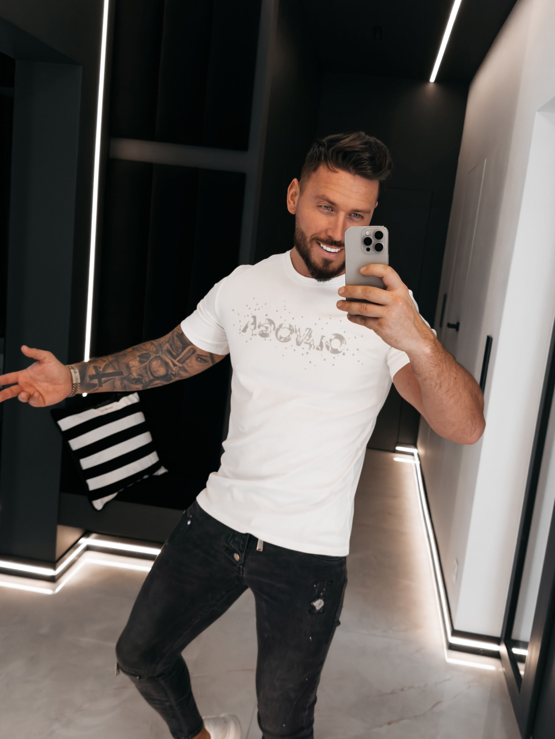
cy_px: 370
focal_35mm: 35
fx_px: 748
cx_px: 278
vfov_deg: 52.6
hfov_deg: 40.7
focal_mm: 6.76
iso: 160
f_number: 1.8
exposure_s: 1/200
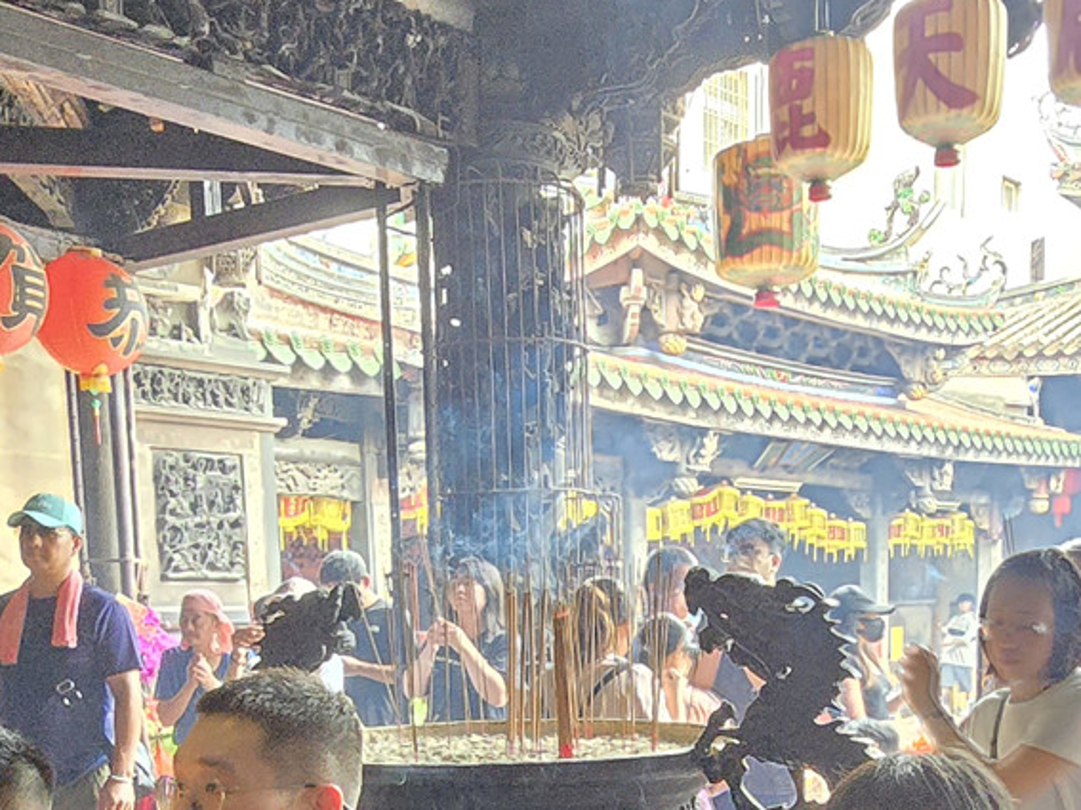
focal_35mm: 44
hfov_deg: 42.9
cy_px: 875
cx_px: 580
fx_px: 1374
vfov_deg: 29.8
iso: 640
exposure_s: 1/60
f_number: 2.2
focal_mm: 2.2
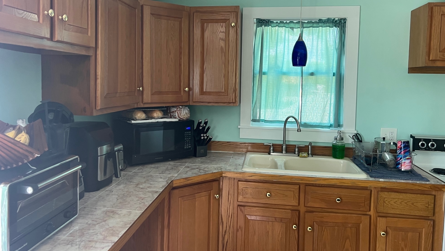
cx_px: 221
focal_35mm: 29
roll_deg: -0.6
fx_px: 342
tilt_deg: -1.1
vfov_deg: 39.9
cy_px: 96
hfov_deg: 66.1
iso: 125
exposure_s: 1/70
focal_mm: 5.7
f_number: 1.5
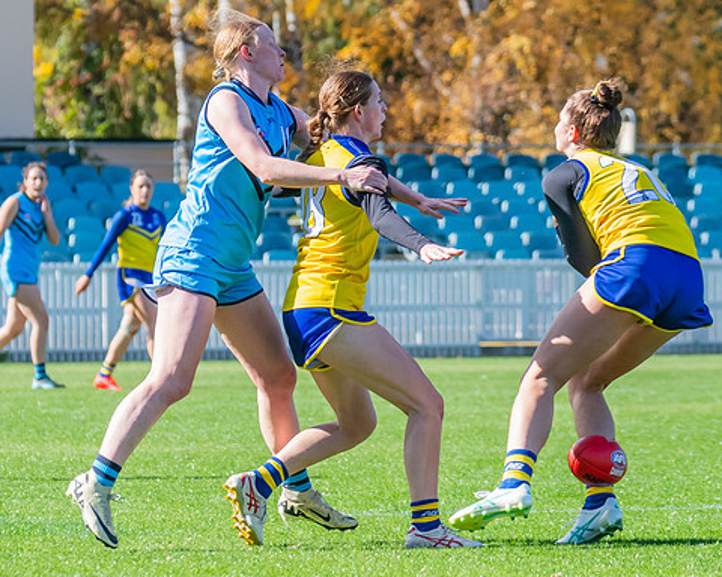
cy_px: 137
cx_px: 348
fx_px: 10193
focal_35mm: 477
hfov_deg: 4.1
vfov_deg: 3.2
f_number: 8
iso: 800
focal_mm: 210
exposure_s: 1/1250
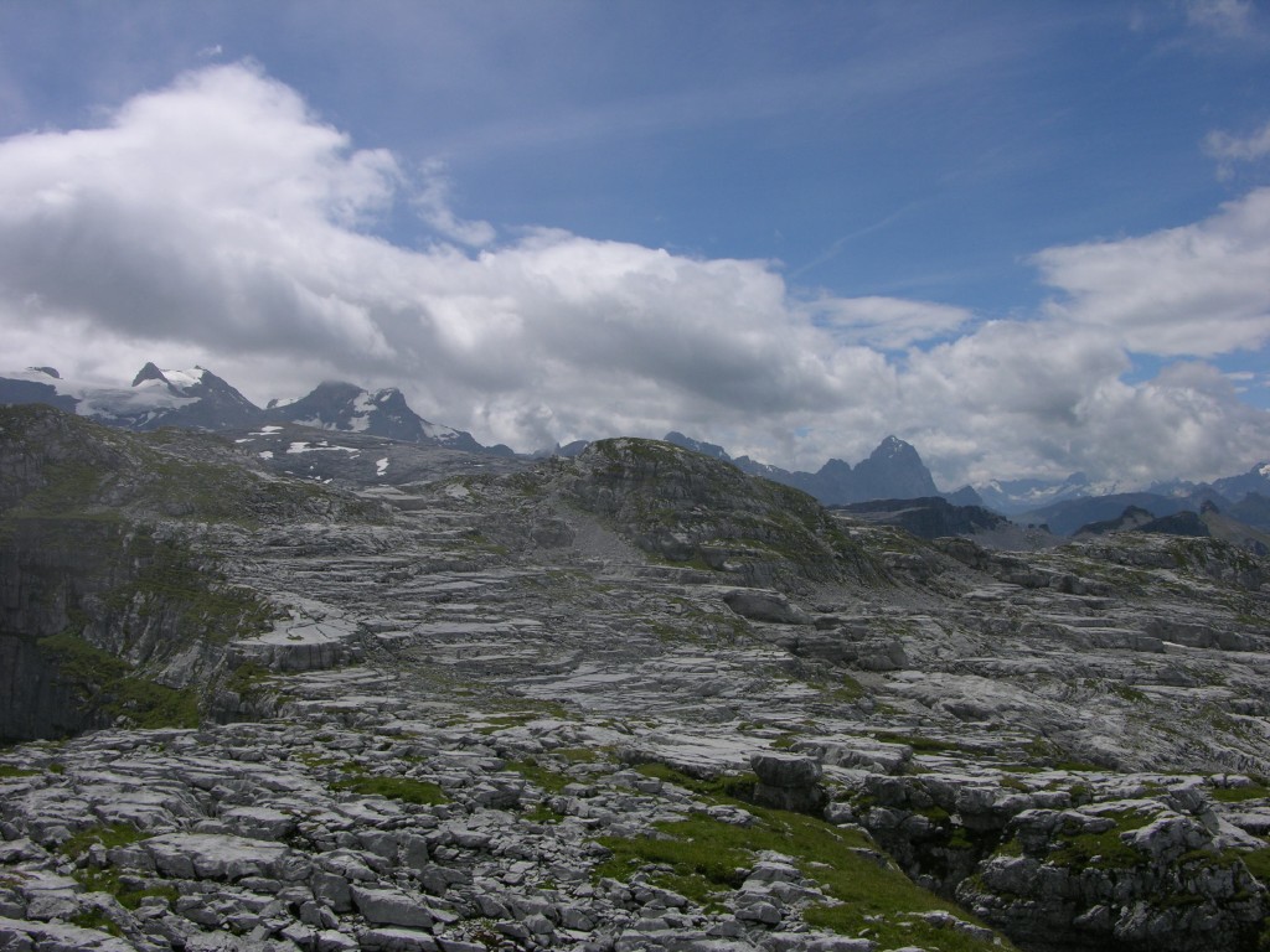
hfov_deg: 52.6
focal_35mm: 35
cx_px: 635
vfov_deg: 40.7
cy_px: 476
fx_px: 1284
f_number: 8
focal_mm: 8.9
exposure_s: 1/389
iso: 50
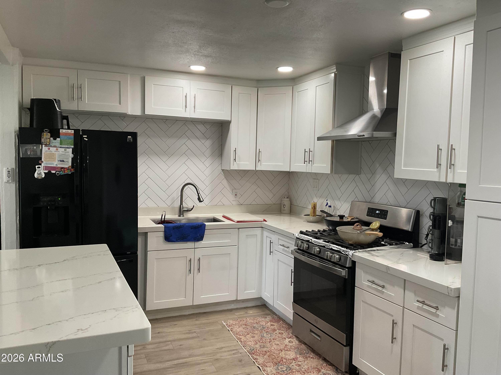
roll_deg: -1.9
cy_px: 188
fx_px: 420
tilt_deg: -4.5
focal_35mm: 29
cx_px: 250
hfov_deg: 61.7
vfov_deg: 48.2
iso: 50
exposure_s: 1/60
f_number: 1.8
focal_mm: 3
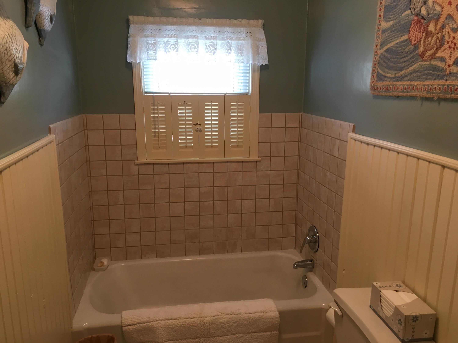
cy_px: 172
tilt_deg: -12.4
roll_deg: +0.3
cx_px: 229
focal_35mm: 29
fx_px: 384
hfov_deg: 61.7
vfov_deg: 48.2
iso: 80
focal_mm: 4.15
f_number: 2.2
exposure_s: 1/30
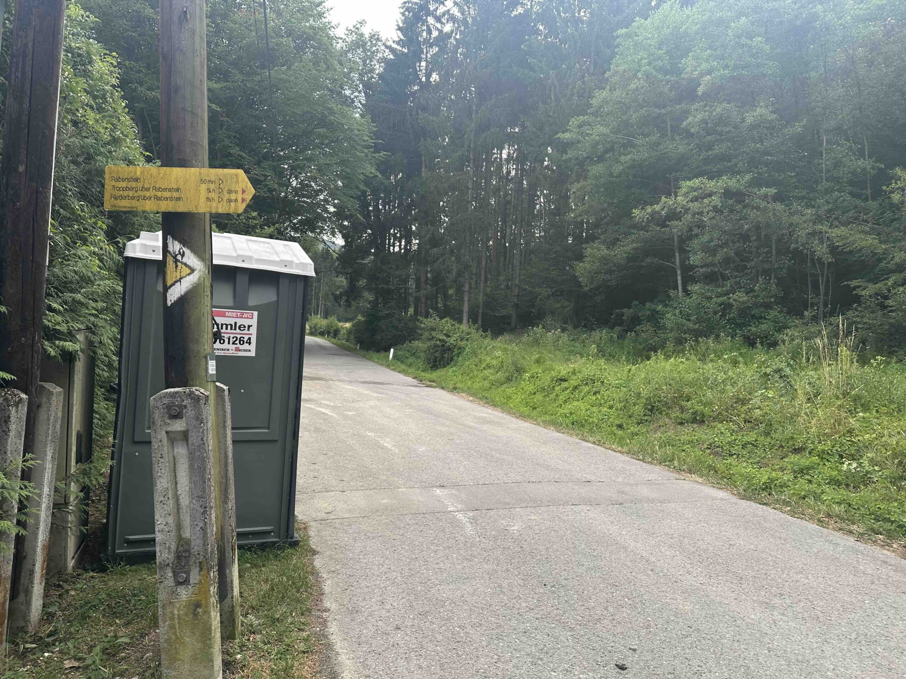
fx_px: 628
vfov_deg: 56.8
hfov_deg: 71.6
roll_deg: -3.8
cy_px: 340
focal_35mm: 24
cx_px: 453
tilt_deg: -1.4
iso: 64
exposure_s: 1/185
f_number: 1.78
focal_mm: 6.86
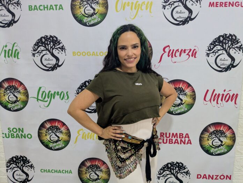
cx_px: 122
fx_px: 190
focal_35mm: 27
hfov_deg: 65.3
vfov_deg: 51.5
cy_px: 92
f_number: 1.73
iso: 942
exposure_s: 1/120
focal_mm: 4.38
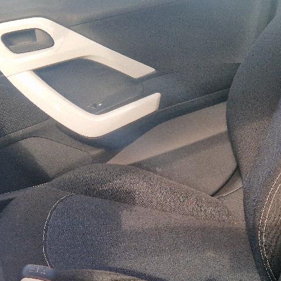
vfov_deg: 22.0
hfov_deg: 22.2
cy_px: 207
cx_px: 160
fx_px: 716
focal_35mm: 78
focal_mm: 5.4
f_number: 1.8
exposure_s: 1/278
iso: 50
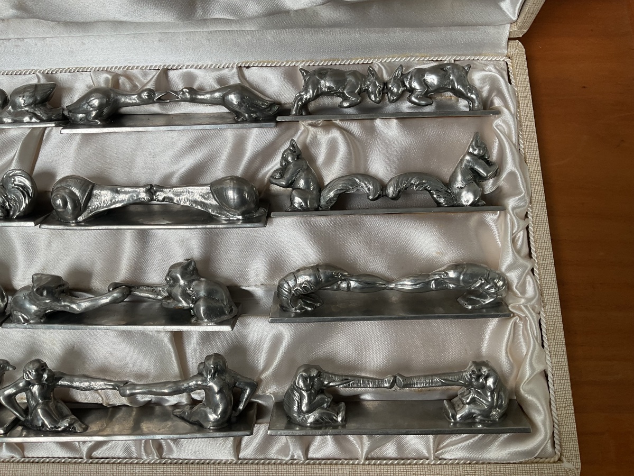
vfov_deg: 48.2
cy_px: 238
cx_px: 317
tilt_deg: -73.0
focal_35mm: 29
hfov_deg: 61.7
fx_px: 531
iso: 16
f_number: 1.8
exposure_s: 1/130
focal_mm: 3
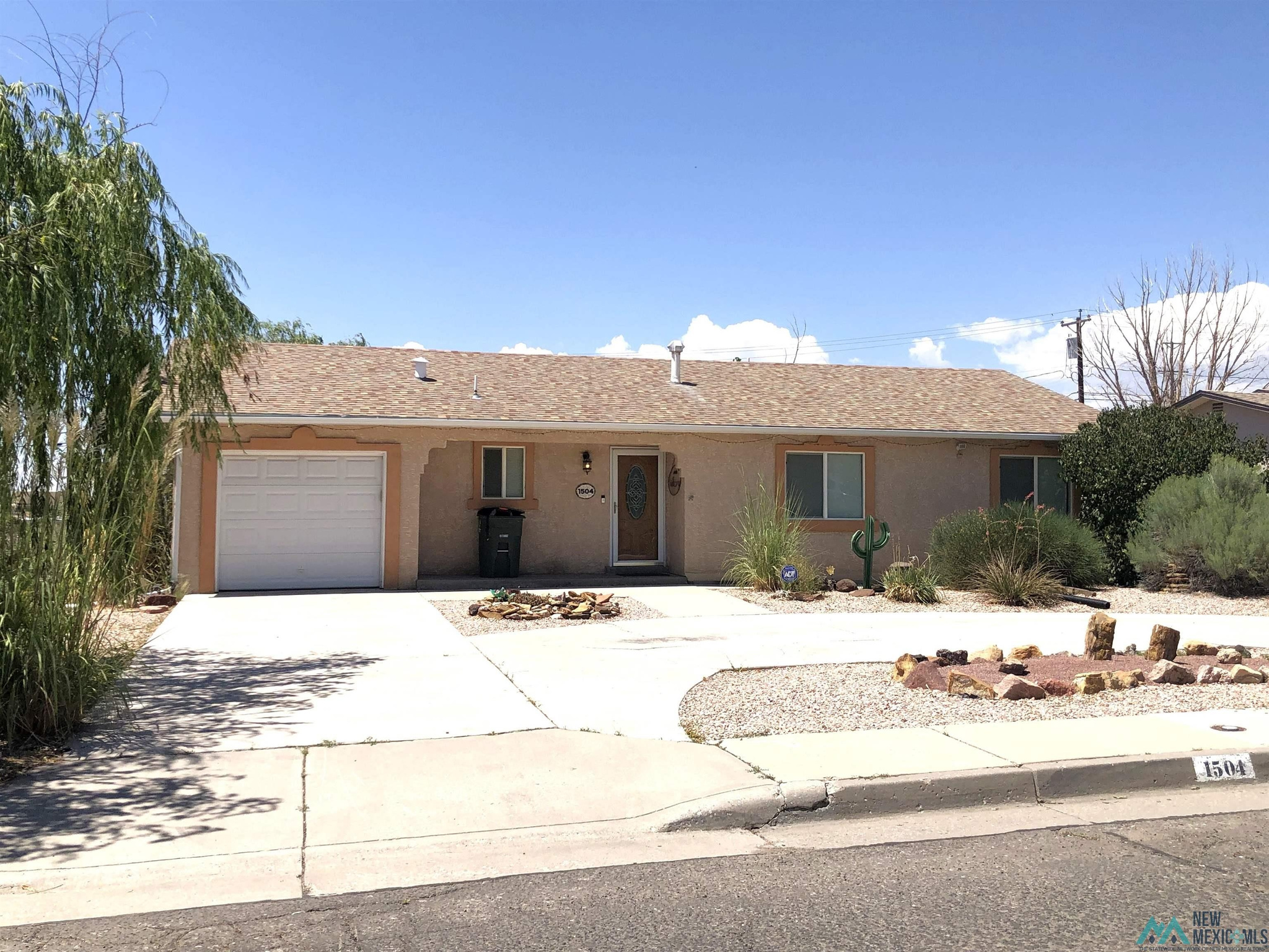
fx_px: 1246
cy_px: 476
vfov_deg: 41.8
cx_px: 634
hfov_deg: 54.0
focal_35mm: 34
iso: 25
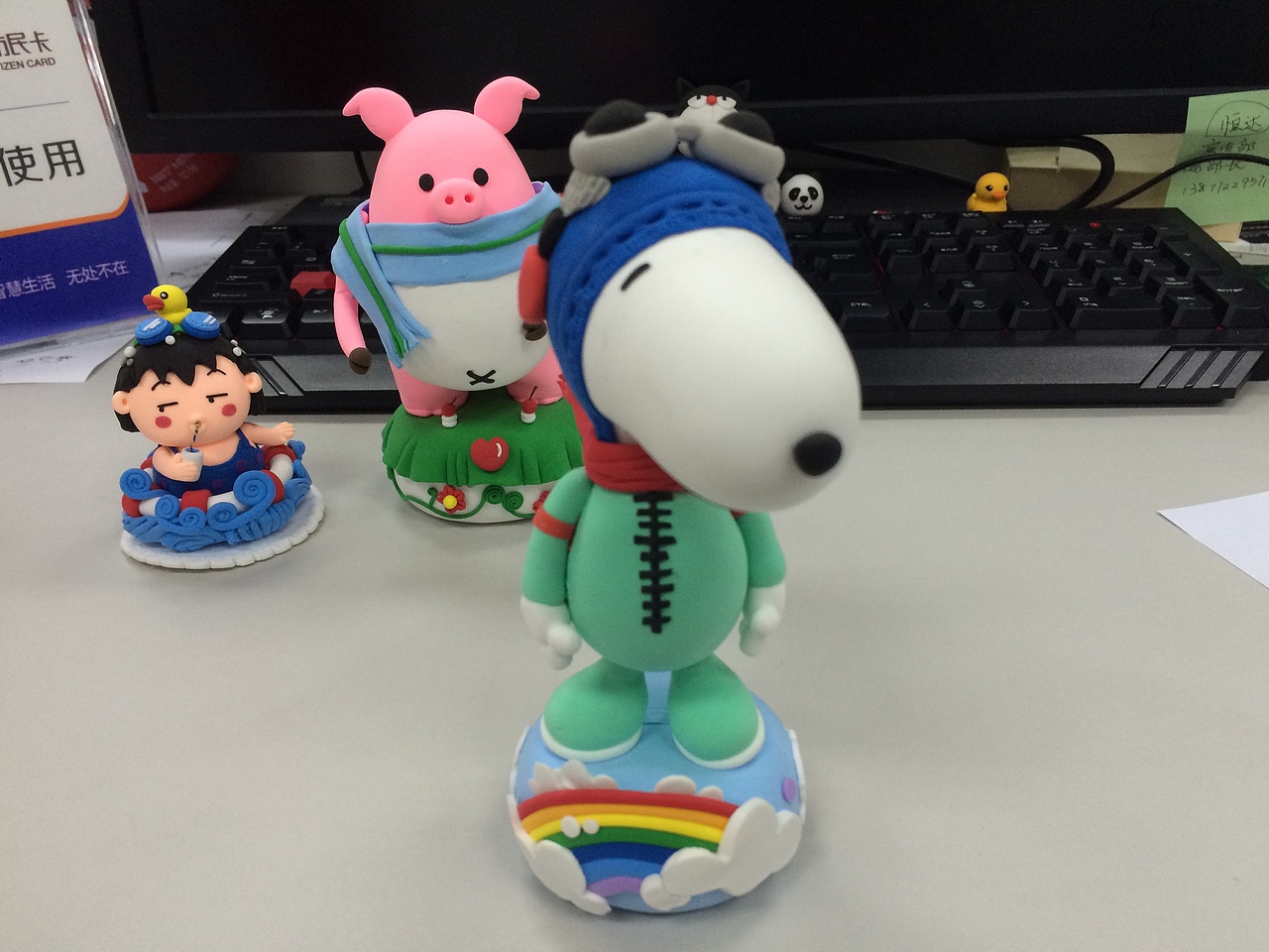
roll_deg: +1.1
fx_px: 1063
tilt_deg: -28.2
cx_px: 634
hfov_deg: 61.7
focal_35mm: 29
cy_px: 476
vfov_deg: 48.2
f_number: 2.2
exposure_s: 1/33
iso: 80
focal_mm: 4.15
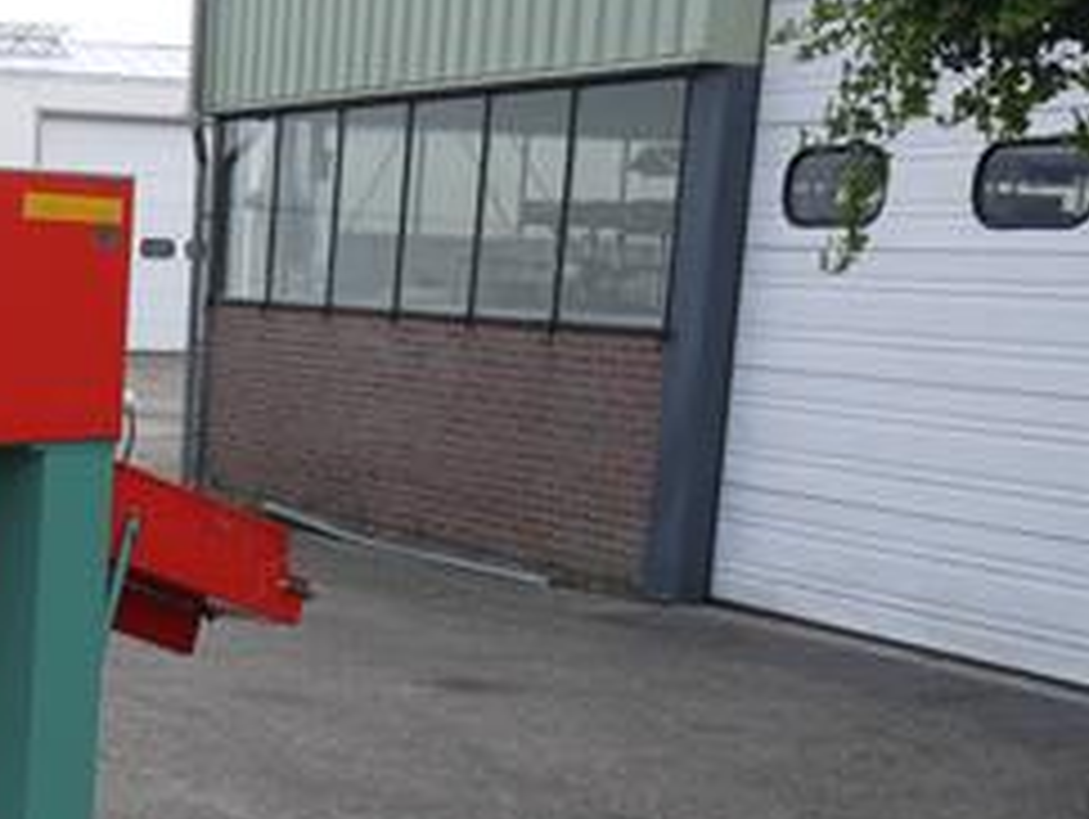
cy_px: 810
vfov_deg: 19.4
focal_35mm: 74
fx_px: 2330
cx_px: -130
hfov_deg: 24.4
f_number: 5.6
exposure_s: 1/250
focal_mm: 14
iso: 100
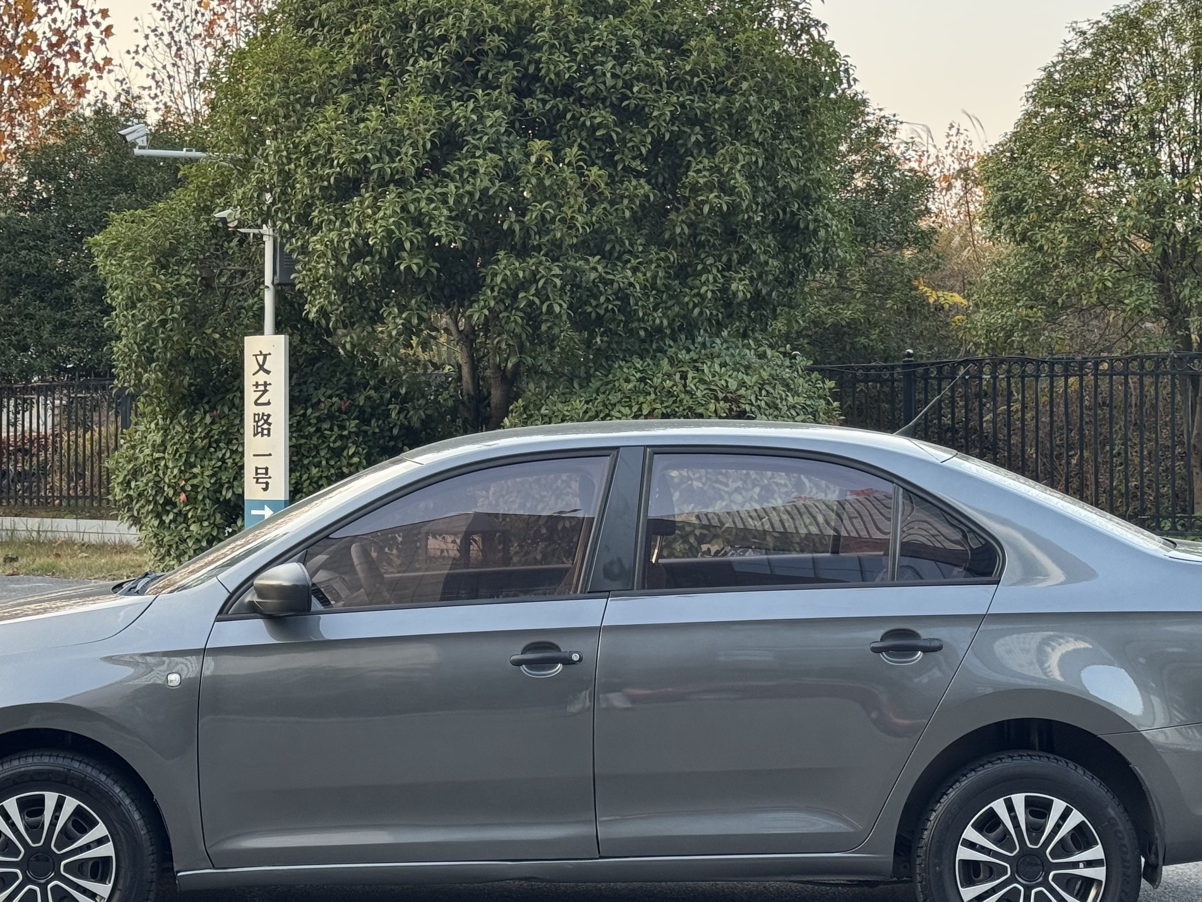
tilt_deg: +0.8
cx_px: 567
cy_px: 413
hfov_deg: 28.2
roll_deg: +0.5
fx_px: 2396
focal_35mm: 69
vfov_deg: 21.3
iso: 80
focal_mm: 6.76
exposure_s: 1/121
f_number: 1.78
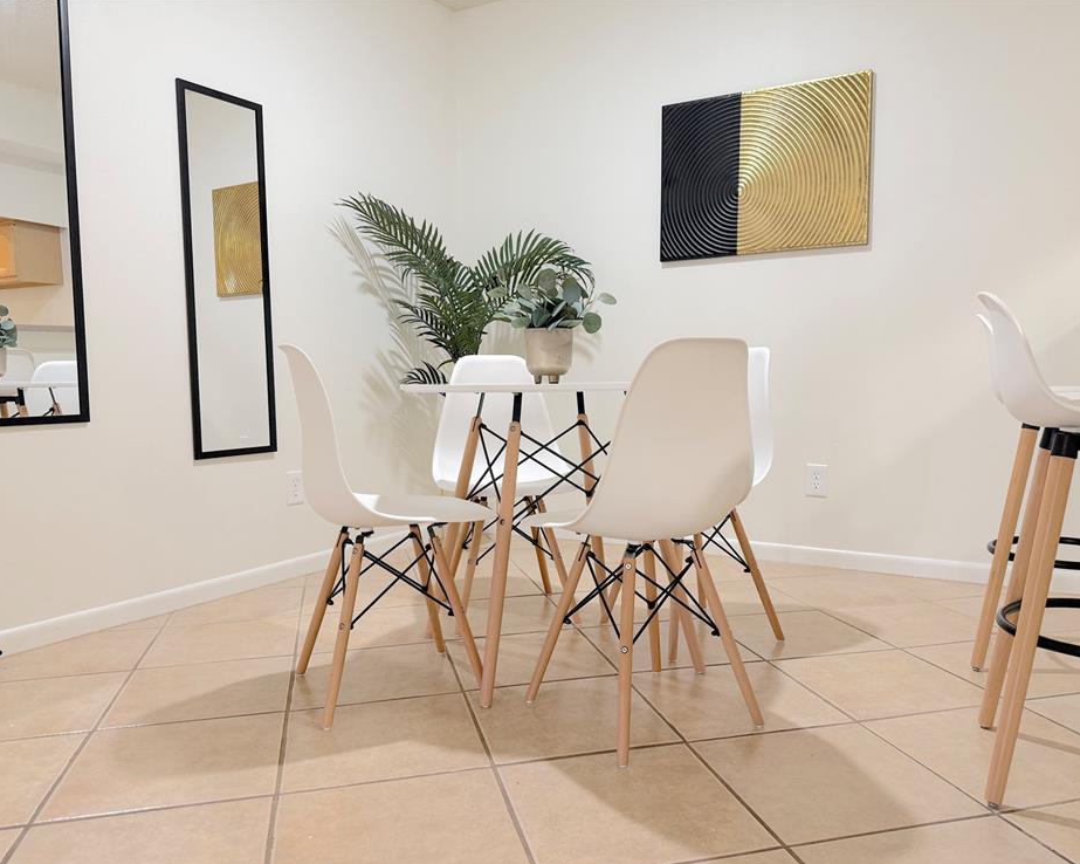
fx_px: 831
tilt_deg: -7.1
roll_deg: -0.2
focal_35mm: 26
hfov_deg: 66.0
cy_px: 447
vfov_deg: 54.9
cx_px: 558
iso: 160
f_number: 1.78
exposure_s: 1/60
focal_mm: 6.76
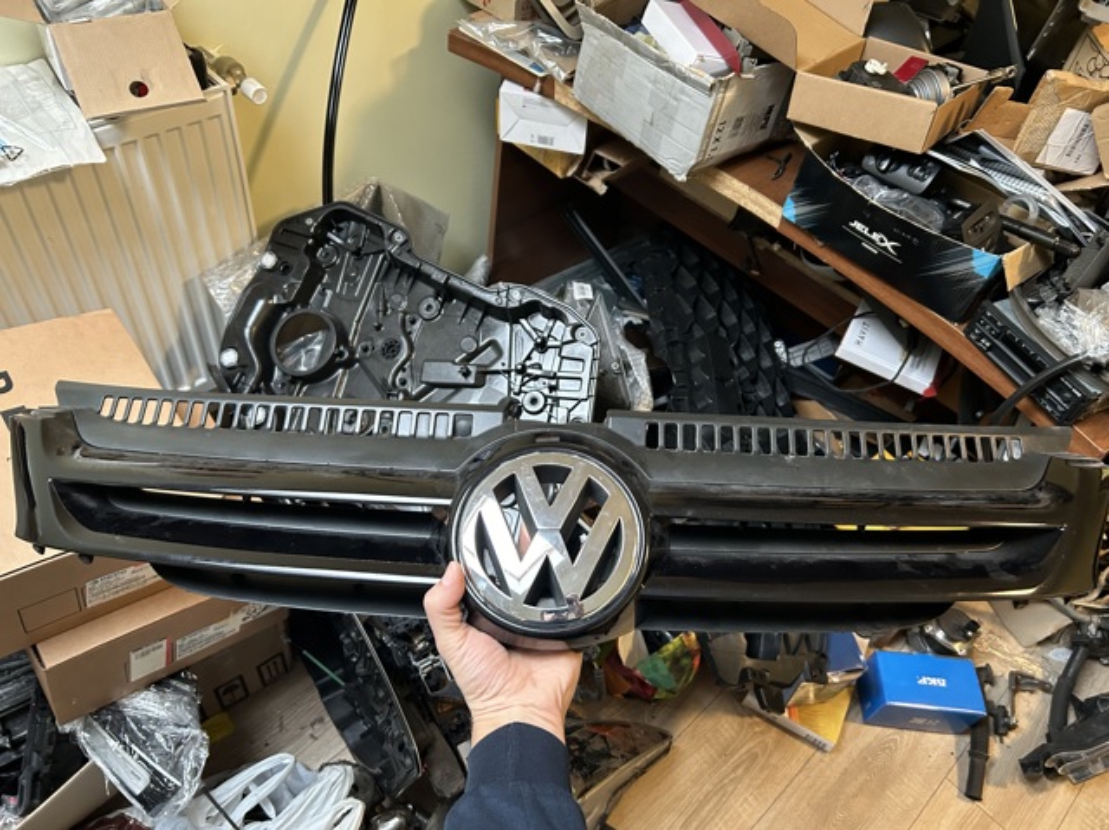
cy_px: 415
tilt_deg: -49.0
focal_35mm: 26
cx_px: 554
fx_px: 832
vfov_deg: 53.0
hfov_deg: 67.3
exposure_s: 1/50
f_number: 1.5
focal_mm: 5.7
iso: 400
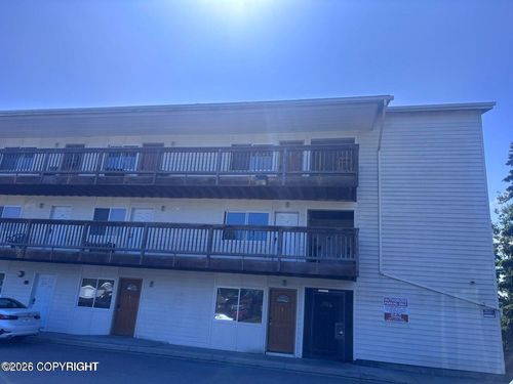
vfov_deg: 53.1
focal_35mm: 26
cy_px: 192
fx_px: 385
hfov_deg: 67.3
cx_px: 256
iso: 50
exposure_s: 1/3937
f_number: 1.6
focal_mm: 5.96
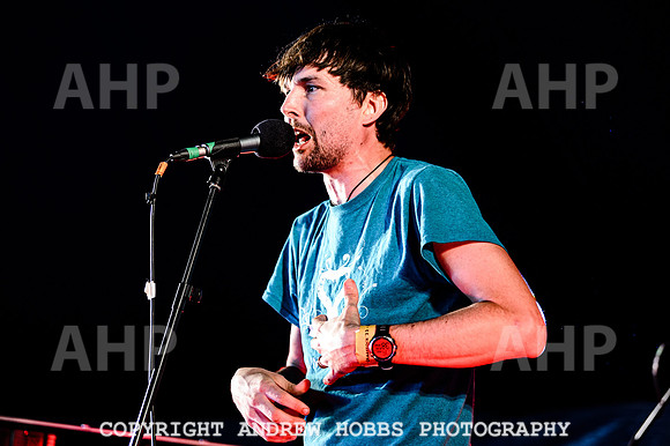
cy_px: 204
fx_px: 1474
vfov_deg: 17.2
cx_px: 364
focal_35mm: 79
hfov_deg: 25.6
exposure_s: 1/320
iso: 1000
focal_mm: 70
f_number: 2.8
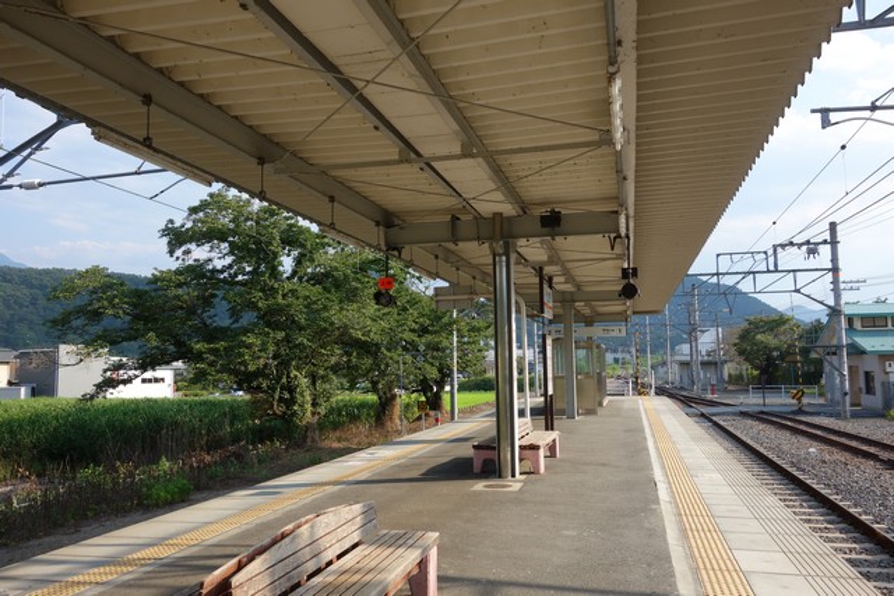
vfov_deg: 46.4
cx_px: 447
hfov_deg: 65.5
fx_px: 695
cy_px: 298
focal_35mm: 28
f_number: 5.6
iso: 125
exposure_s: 1/200
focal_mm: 10.4
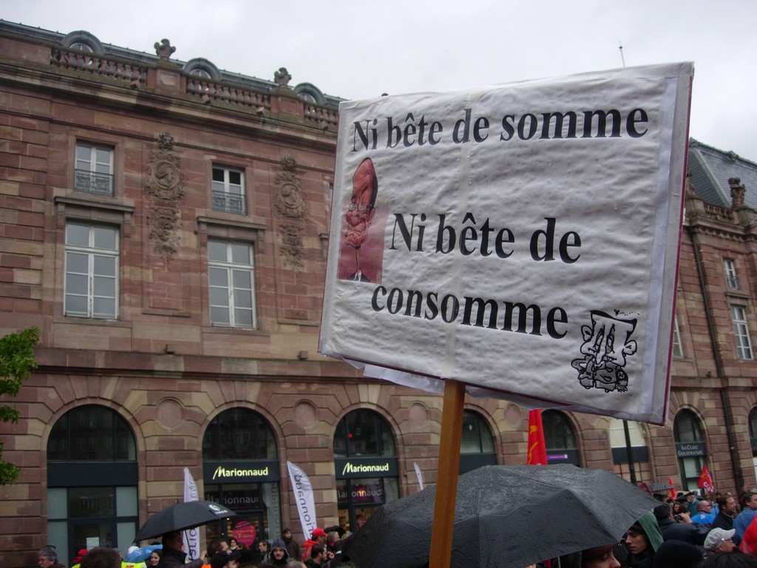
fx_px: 831
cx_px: 378
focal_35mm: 38
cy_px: 284
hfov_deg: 49.0
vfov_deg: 37.7
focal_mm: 7.8
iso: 64
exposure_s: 1/166
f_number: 2.8
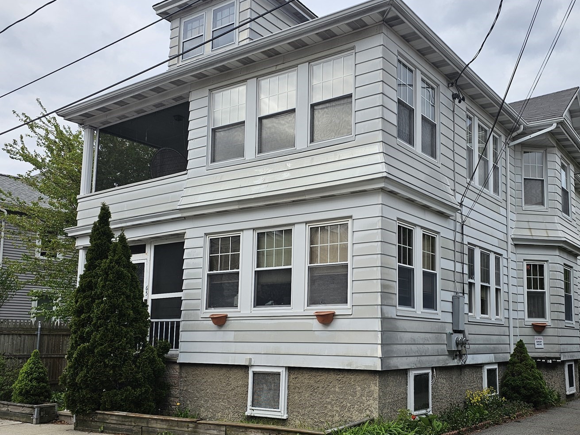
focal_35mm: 36
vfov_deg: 39.4
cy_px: 271
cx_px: 333
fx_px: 603
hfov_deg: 51.2
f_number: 1.7
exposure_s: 1/423
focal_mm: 6.3
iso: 10
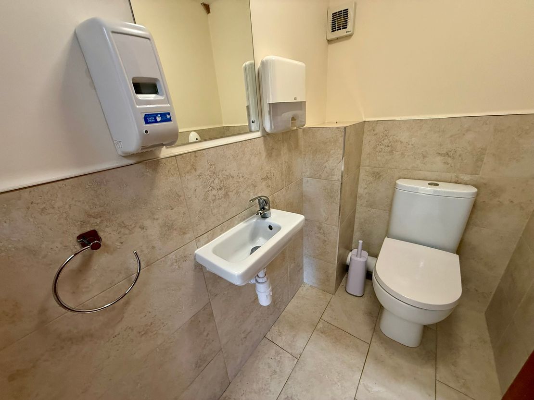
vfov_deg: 85.7
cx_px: 267
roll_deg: +4.6
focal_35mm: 14
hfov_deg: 102.1
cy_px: 200
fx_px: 216
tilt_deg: -22.2
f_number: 2.2
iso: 200
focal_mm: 2.22
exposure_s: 1/50
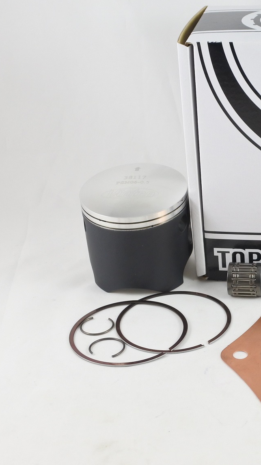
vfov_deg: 38.5
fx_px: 665
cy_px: 232
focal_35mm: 54
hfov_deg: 21.3
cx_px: 275
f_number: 4
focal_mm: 12.8
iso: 500
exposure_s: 1/125
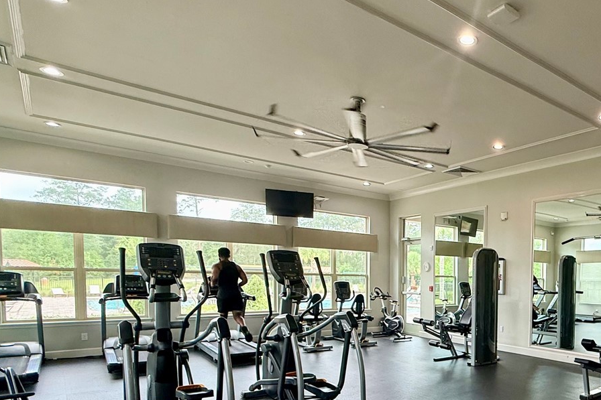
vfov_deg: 47.5
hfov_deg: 63.1
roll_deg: -0.8
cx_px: 485
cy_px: 304
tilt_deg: -3.5
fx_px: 434
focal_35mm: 26
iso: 125
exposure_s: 1/120
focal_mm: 2.22
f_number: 2.2
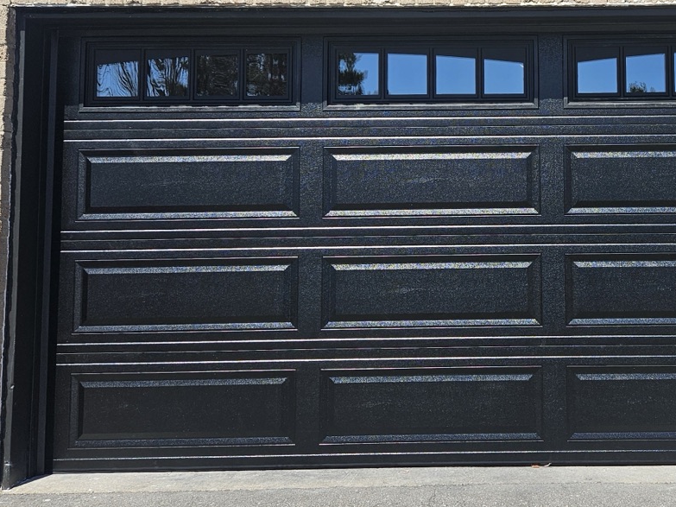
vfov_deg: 30.5
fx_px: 918
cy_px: 143
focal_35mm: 47
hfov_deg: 39.0
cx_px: 536
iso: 25
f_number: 1.8
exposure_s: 1/1311
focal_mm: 5.4
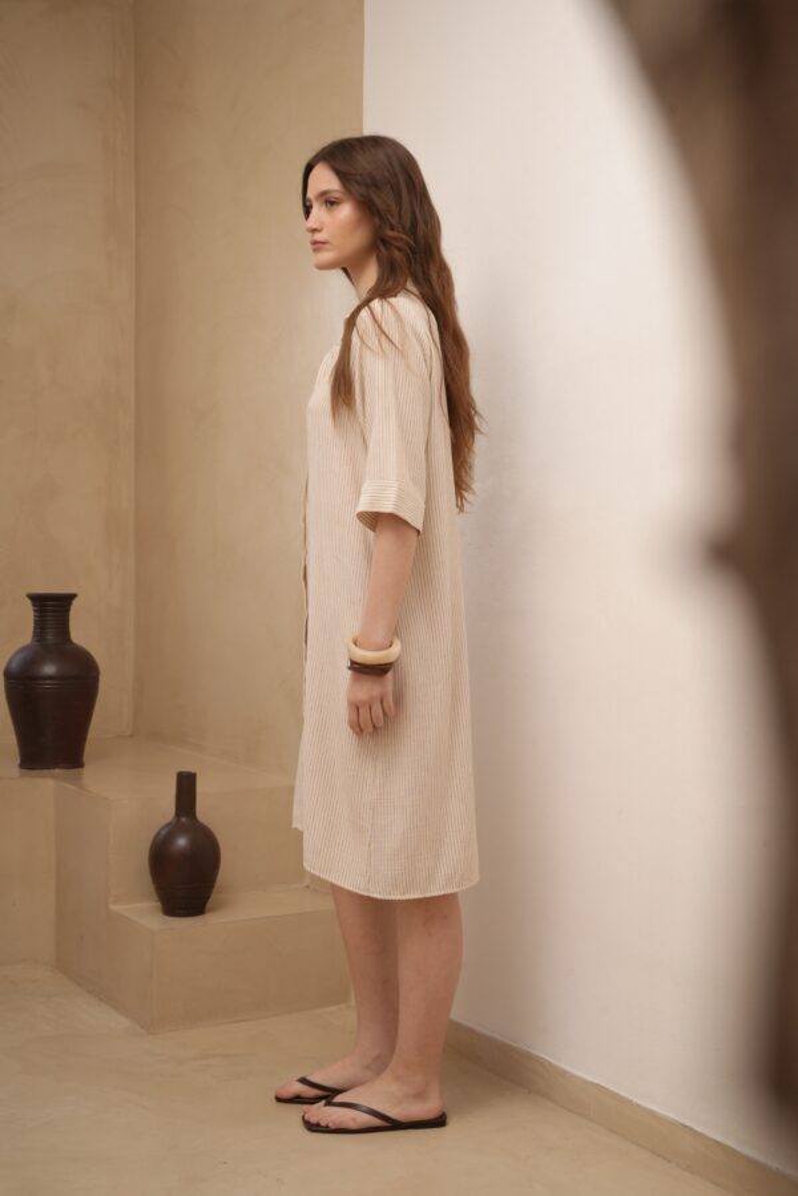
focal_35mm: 50
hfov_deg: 27.0
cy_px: 598
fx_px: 1662
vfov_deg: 39.6
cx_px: 399
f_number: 11
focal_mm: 50
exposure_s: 1/125
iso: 640
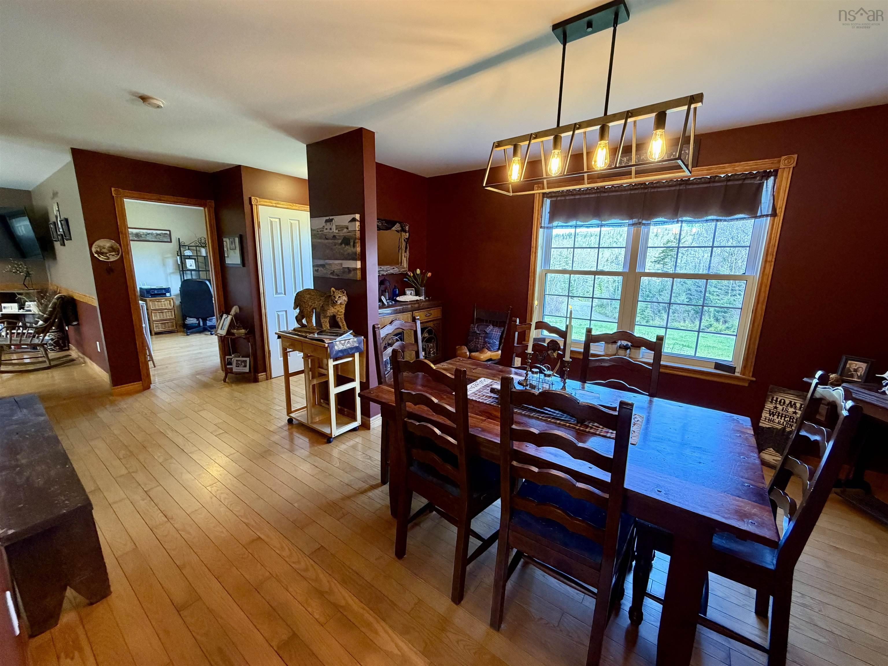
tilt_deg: -11.5
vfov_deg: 85.7
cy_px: 333
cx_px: 444
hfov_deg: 102.1
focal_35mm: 14
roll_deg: -0.7
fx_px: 359
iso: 320
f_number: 2.2
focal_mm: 2.22
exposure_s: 1/60
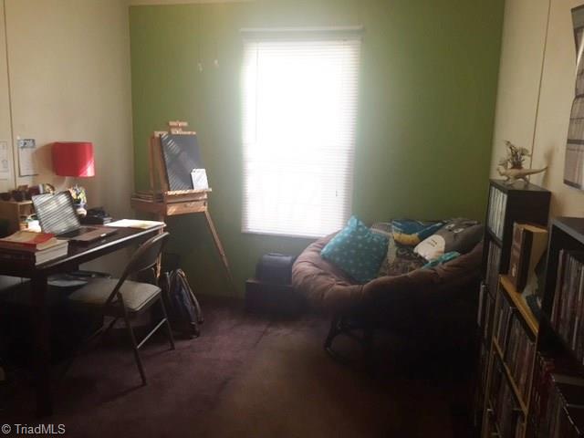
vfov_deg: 48.2
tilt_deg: -11.0
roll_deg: -2.5
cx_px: 292
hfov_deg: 61.7
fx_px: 489
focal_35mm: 29
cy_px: 219
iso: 64
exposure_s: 1/30
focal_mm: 4.15
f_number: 2.2
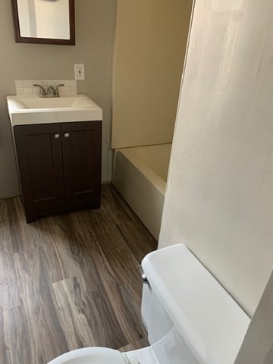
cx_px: 136
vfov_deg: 67.3
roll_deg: -1.6
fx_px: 273
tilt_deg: -29.2
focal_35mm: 26
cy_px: 182
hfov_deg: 53.1
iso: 320
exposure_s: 1/60
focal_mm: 4.25
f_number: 1.8
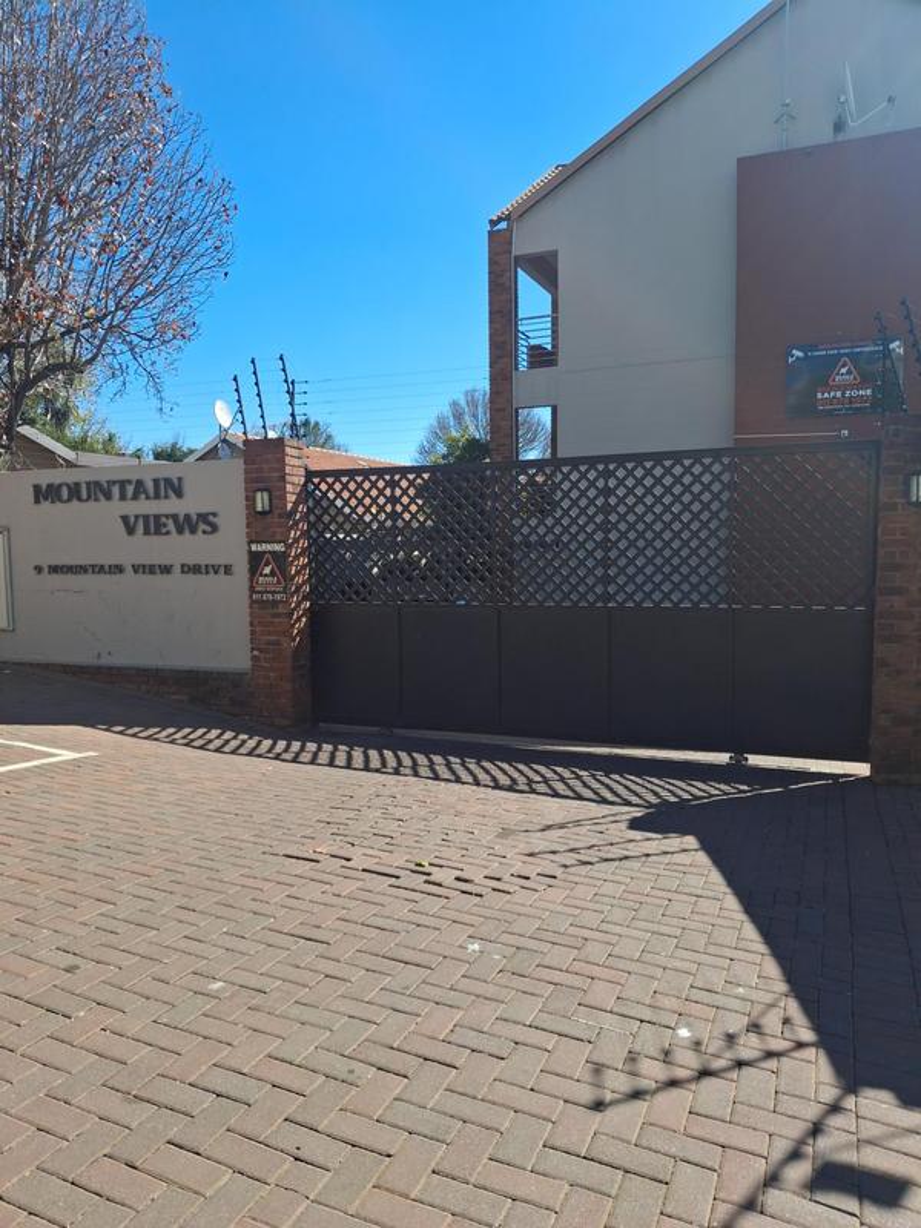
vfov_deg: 69.4
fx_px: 887
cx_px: 460
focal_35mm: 25
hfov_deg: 54.9
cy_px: 614
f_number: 1.8
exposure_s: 1/1131
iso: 32
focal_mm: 4.69
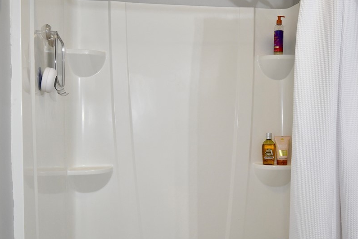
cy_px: 133
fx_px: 408
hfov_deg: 47.3
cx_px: 204
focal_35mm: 41
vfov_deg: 32.6
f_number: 5.6
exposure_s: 1/30
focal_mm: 20
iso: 500
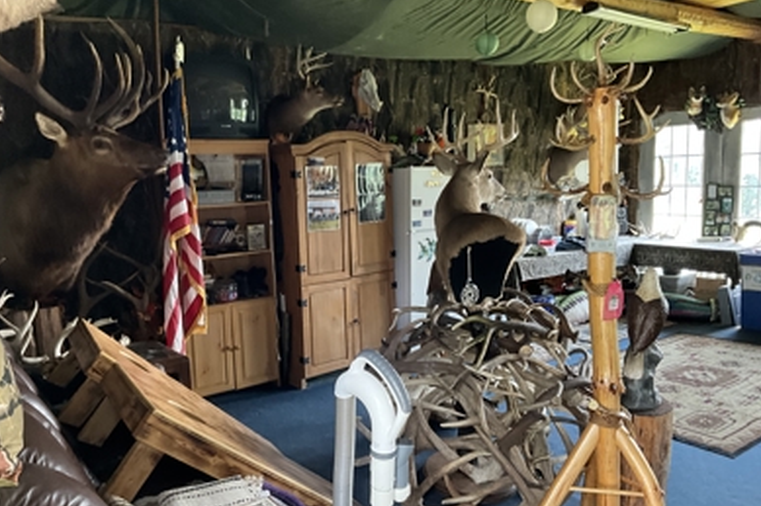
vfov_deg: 42.3
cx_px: 378
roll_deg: +1.9
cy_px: 272
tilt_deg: -9.0
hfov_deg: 60.3
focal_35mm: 31
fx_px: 655
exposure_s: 1/60
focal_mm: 3
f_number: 1.8
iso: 250
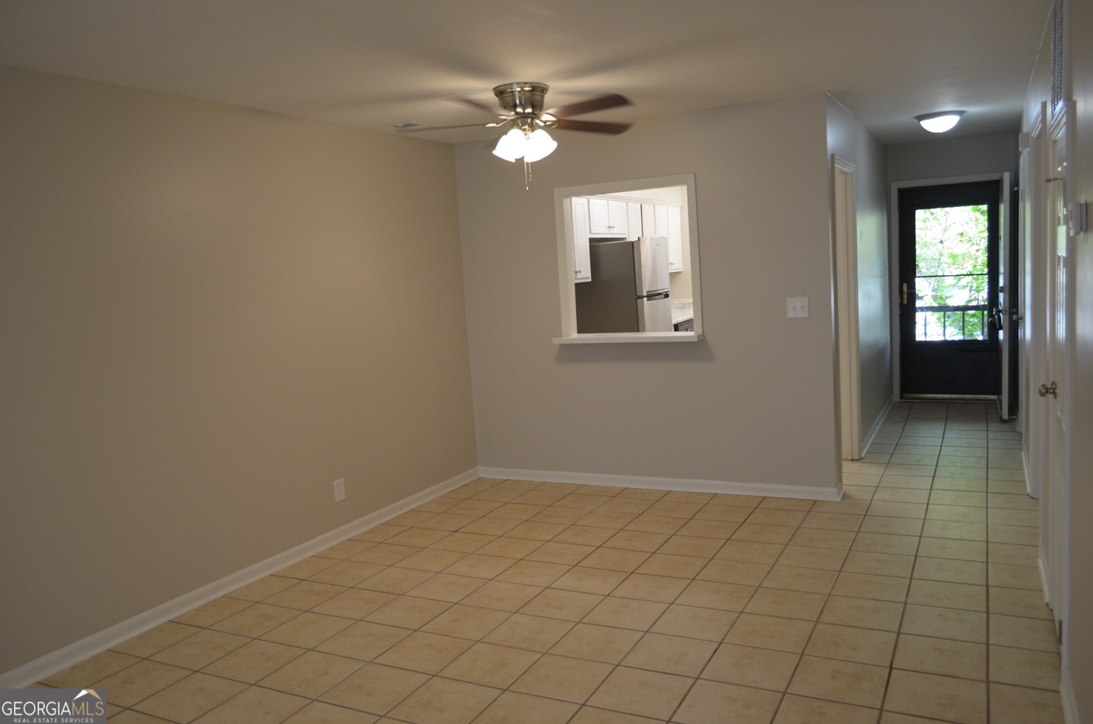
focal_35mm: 27
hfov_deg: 67.5
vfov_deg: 47.7
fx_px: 818
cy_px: 362
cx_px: 546
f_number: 3.5
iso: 400
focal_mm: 18
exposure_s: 1/60
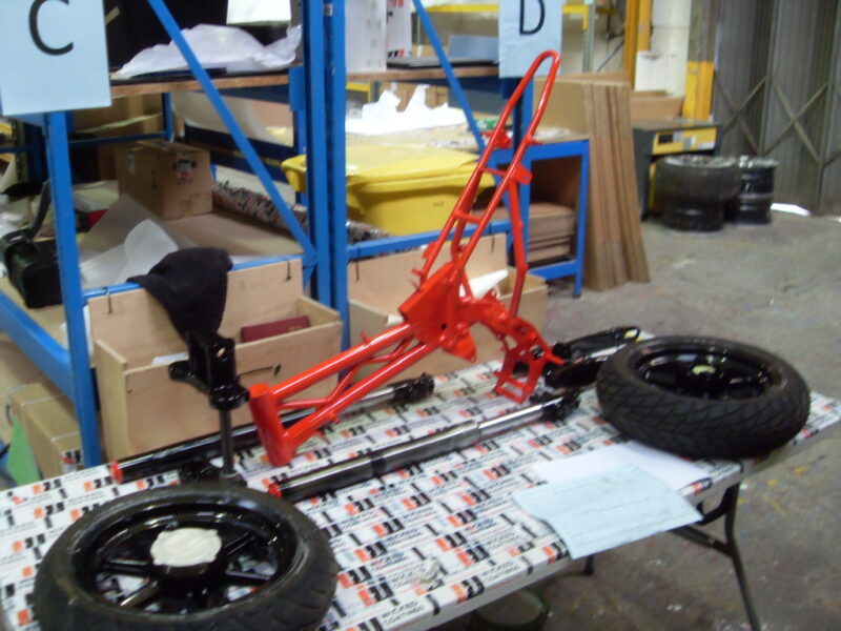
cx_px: 420
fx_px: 850
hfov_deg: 52.6
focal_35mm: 35
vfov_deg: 40.7
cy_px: 316
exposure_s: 1/30
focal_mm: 6.3
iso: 200
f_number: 2.8
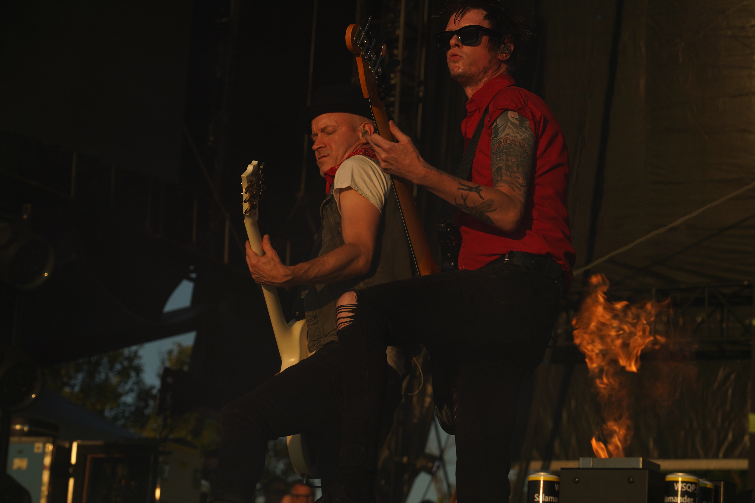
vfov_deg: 13.0
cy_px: 252
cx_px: 378
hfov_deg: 19.5
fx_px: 2202
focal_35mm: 105
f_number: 8
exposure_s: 1/500
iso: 100
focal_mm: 105
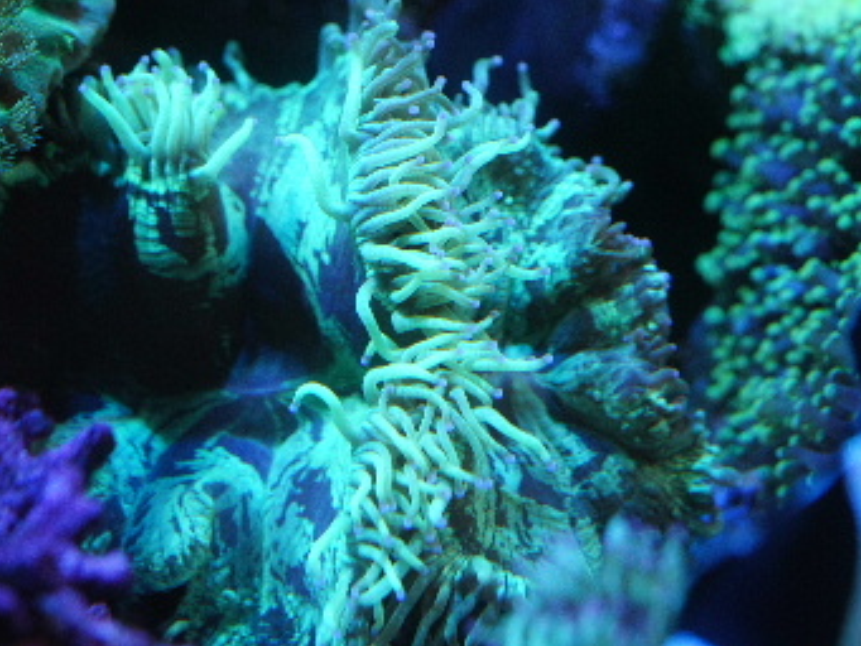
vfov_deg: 15.9
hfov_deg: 21.1
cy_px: 305
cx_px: 346
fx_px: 2314
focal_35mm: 93
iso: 1600
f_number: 5.6
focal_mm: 50
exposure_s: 1/320
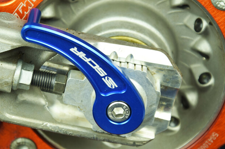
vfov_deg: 6.7
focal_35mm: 205
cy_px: 72
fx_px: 1278
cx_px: 101
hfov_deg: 10.1
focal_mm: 105
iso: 100
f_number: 8
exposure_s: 1/30
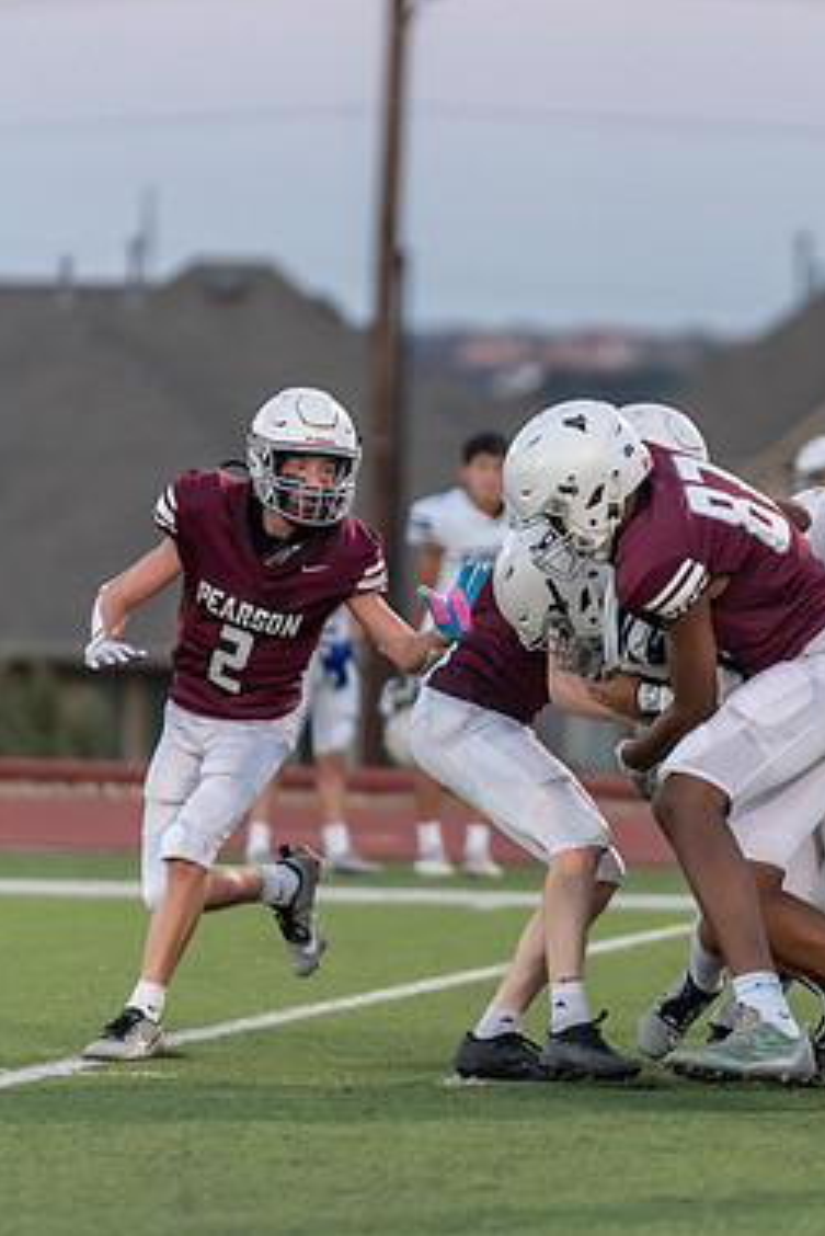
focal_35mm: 436
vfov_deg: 4.7
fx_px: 14973
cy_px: 645
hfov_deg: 3.2
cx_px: 654
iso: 1250
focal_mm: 200
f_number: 2.8
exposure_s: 1/1250
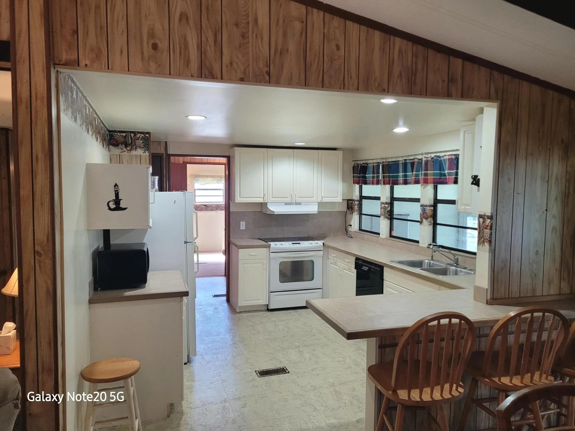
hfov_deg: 67.3
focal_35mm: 26
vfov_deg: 53.1
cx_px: 288
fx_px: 432
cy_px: 216
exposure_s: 1/120
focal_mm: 5.4
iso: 250
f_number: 1.8
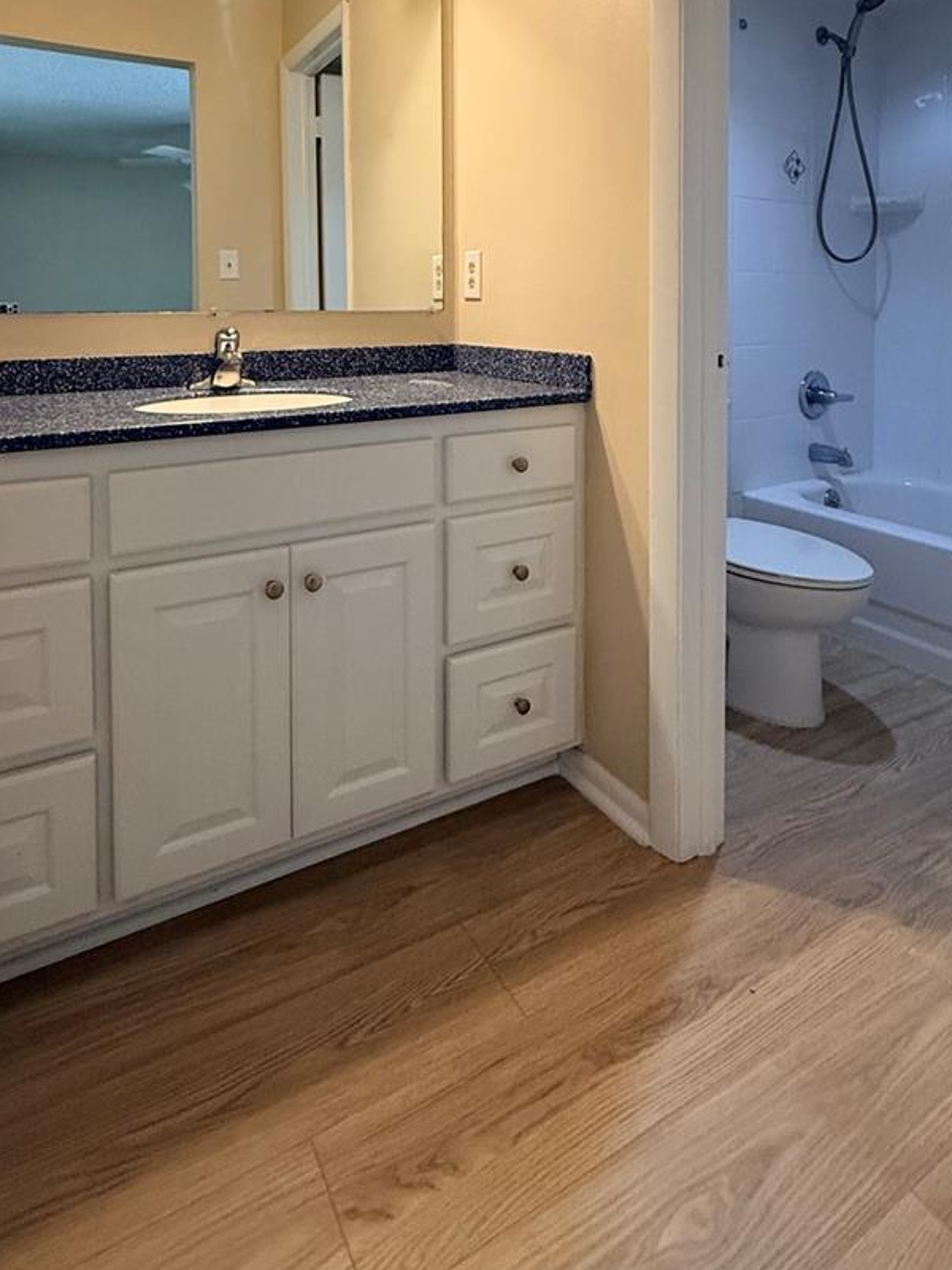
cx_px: 433
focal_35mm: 21
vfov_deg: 74.0
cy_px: 335
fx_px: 770
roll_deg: -0.7
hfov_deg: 63.3
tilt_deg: -2.0
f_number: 2.2
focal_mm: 2.22
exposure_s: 1/60
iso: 320
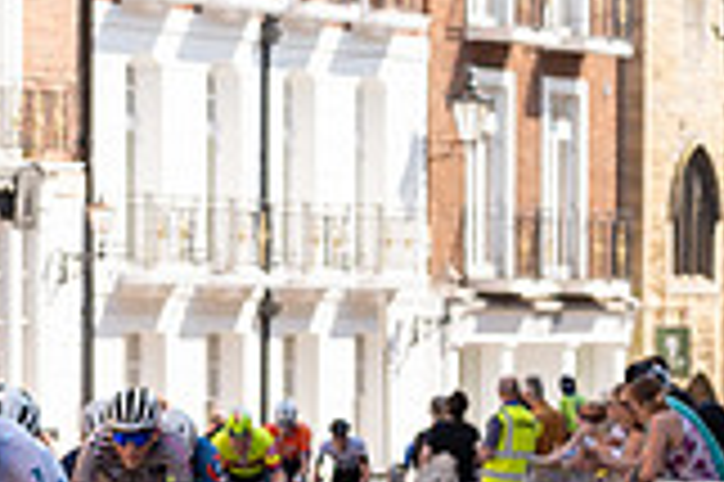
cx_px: -49
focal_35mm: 271
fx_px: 5444
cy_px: 318
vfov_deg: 5.1
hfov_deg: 7.6
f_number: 4
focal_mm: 75
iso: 100
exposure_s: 1/400
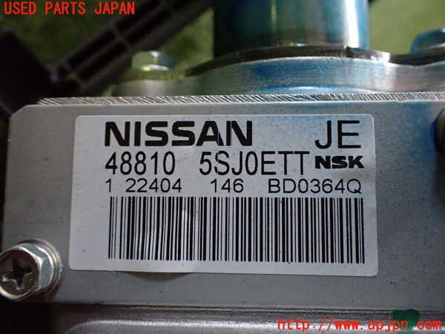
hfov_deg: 60.0
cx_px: 222
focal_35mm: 30
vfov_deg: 46.8
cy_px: 167
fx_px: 386
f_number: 2.3
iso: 800
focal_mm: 5.4
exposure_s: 1/100
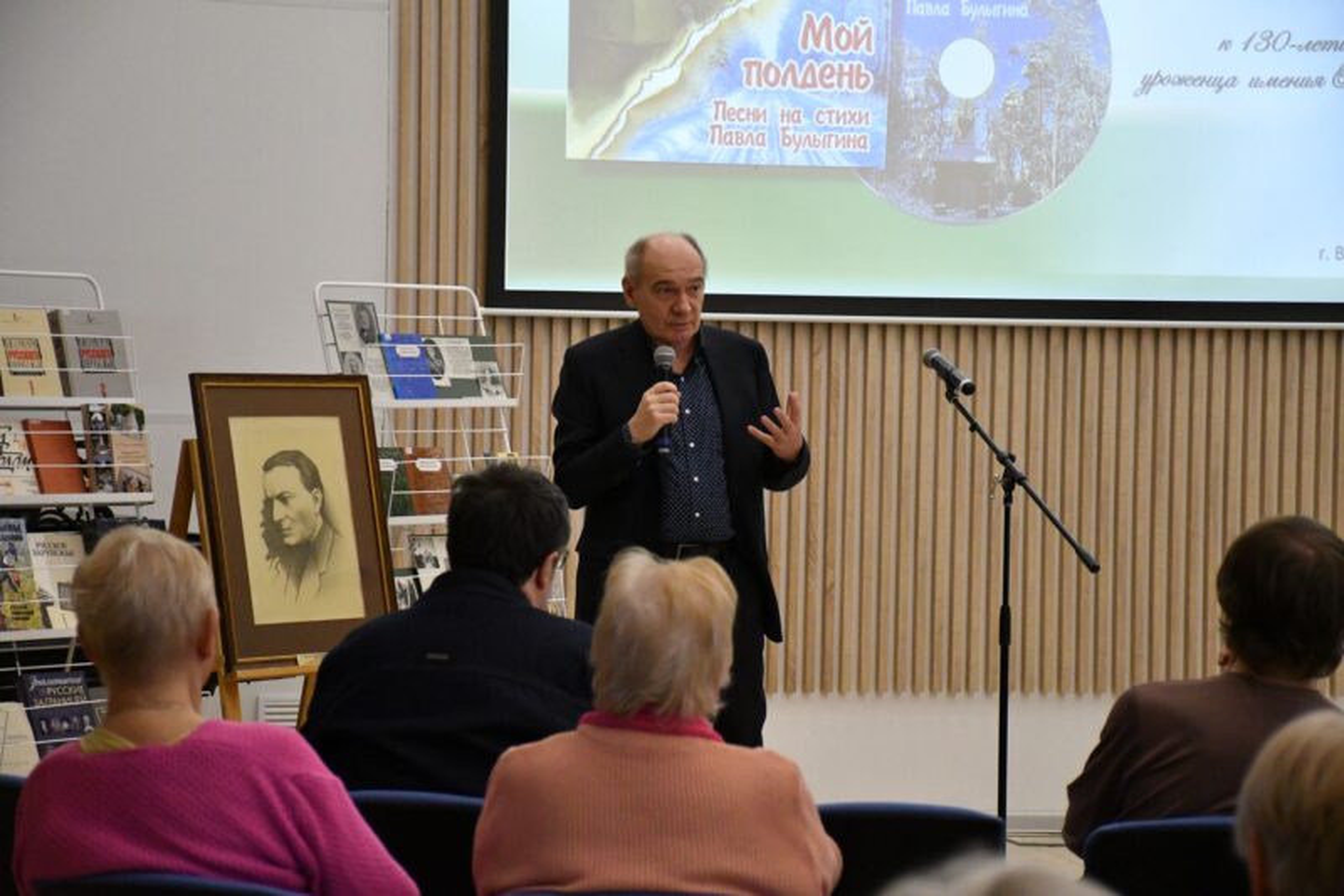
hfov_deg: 19.5
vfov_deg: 13.0
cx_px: 672
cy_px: 448
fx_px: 3919
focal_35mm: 105
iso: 8000
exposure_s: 1/500
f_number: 5
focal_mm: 70
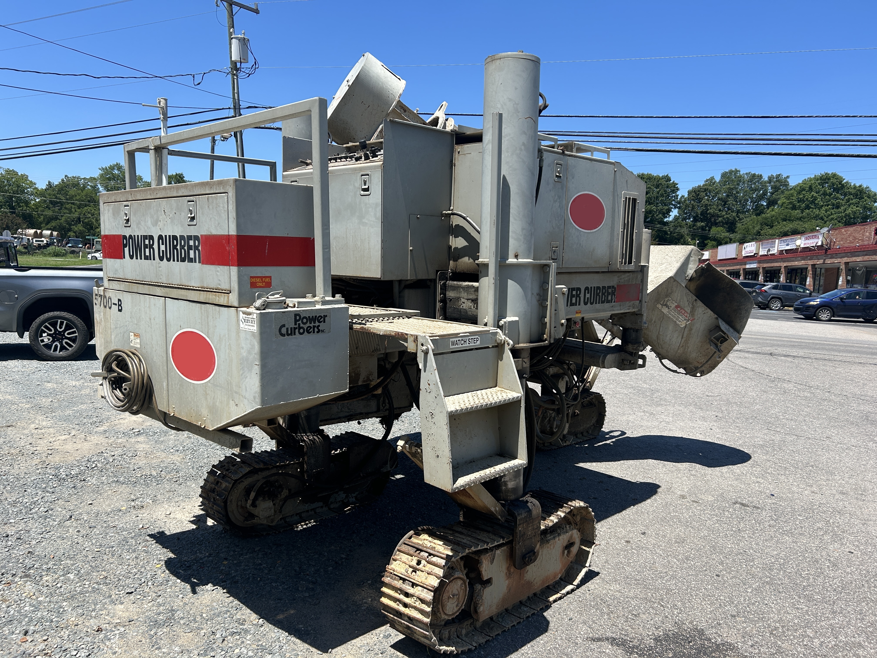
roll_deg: -3.7
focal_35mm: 26
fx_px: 659
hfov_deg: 67.3
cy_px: 329
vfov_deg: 53.1
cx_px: 438
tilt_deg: -5.0
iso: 50
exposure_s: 1/3257
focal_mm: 5.7
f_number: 1.5
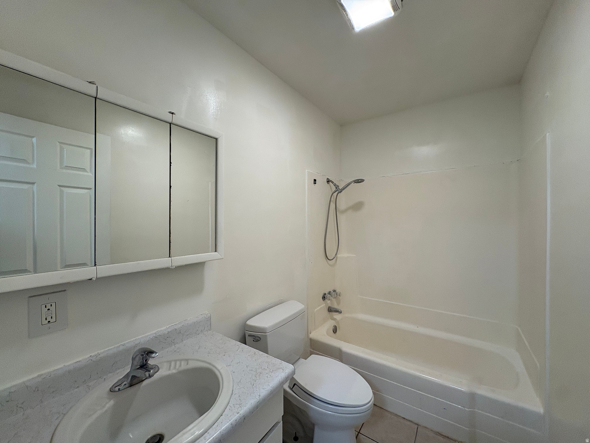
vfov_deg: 85.7
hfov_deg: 102.1
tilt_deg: +0.4
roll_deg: +0.9
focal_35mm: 14
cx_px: 295
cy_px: 222
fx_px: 239
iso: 160
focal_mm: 2.22
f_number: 2.2
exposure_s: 1/120
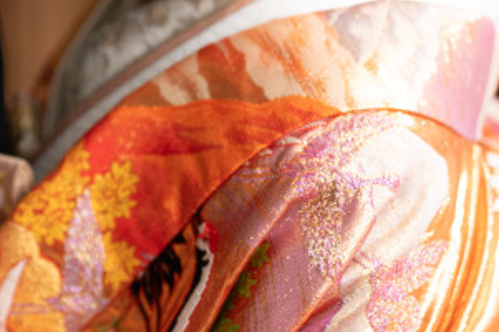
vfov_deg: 10.3
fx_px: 1842
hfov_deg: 15.2
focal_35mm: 133
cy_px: 74
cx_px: -5
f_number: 2
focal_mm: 50
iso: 400
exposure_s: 1/250
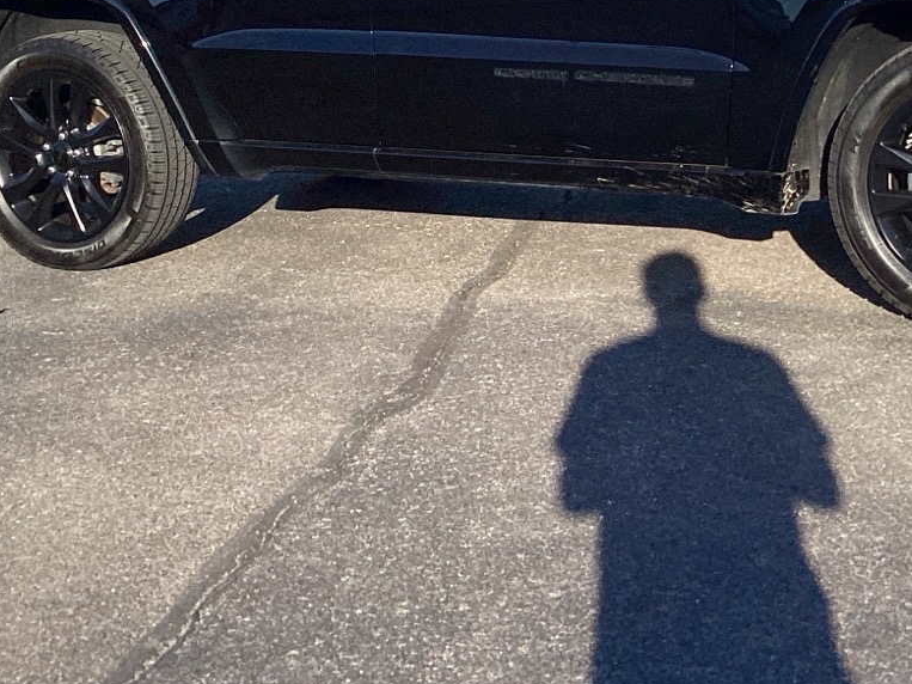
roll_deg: -0.1
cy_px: 39
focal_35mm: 65
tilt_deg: -4.0
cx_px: 608
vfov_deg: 21.9
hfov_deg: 29.6
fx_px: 1712
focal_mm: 3.3
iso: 25
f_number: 2.4
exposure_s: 1/2146
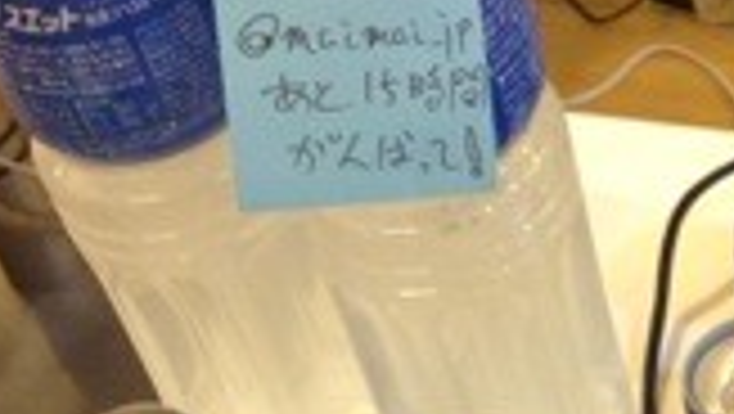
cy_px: 515
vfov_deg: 10.2
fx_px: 2279
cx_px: 590
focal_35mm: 117
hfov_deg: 18.1
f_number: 2.4
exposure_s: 1/20
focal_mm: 4.28
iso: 125
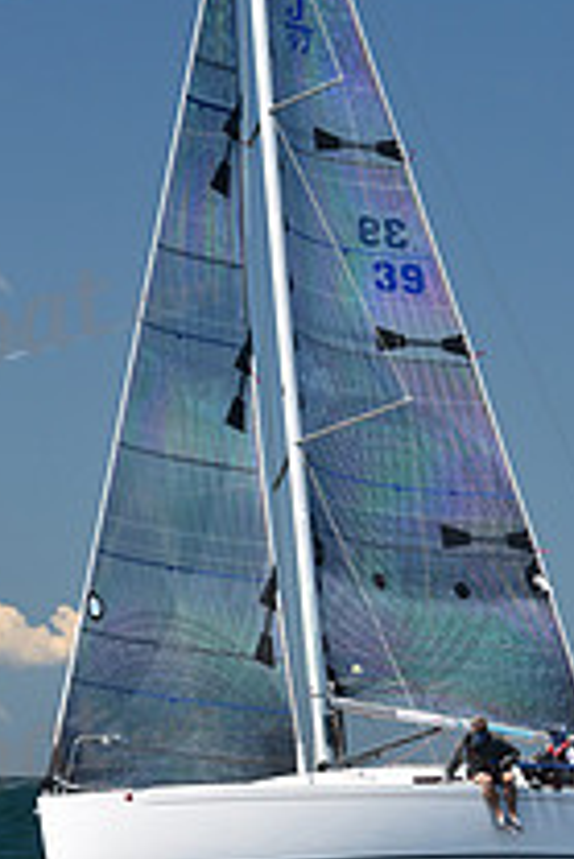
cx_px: 436
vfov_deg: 6.4
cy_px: 508
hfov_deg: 4.2
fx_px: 7736
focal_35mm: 324
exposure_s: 1/800
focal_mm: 116
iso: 250
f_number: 5
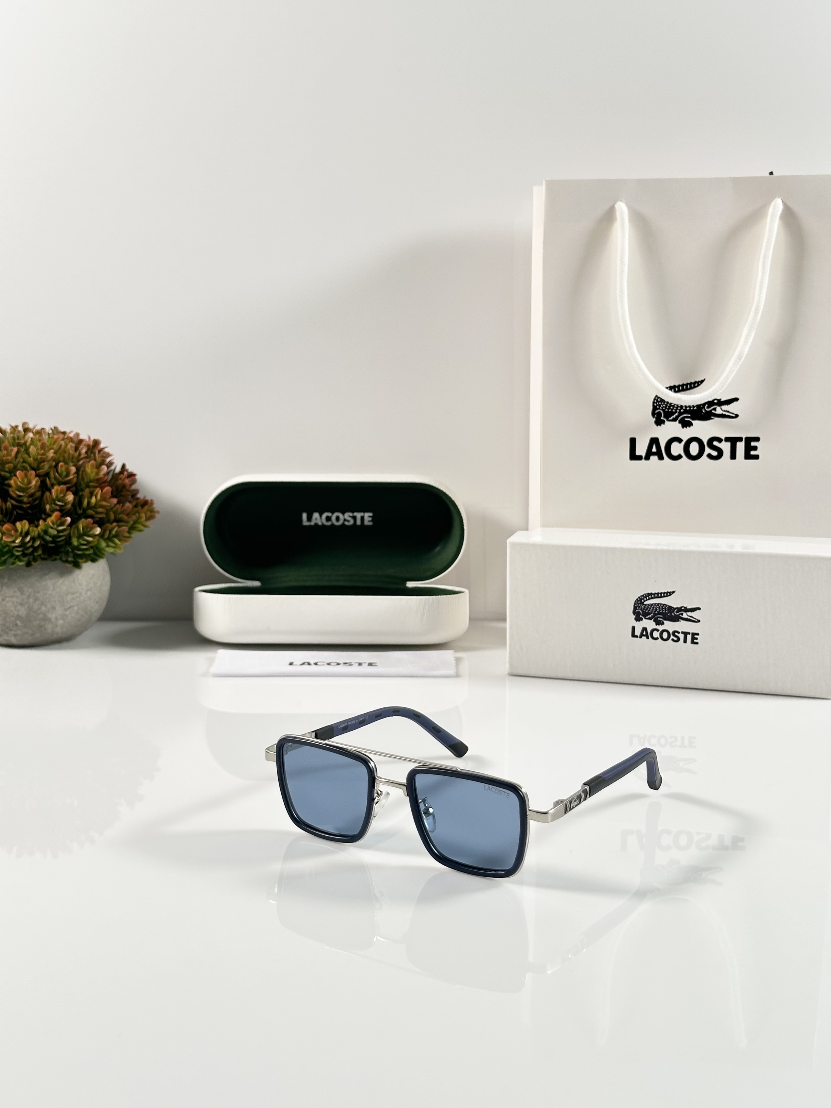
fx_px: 1536
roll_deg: -0.3
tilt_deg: -10.3
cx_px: 416
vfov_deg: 39.7
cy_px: 554
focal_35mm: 48
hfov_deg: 30.3
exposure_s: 1/50
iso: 50
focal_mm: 6.86
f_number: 1.78
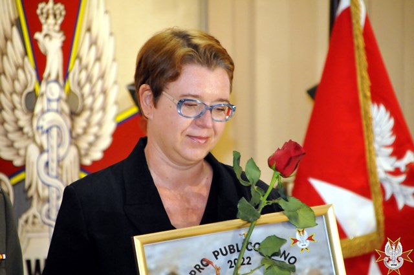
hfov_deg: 7.2
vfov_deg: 4.8
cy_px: 138
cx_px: 207
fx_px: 3273
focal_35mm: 285
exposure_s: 1/60
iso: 2500
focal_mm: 190
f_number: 6.3
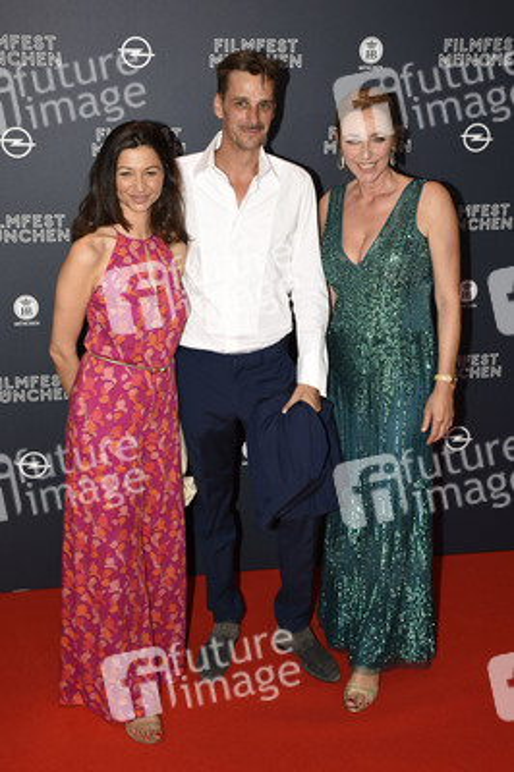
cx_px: 257
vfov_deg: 41.1
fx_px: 1030
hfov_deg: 28.0
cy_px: 386
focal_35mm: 48
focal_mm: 32
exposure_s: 1/160
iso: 200
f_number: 4.5
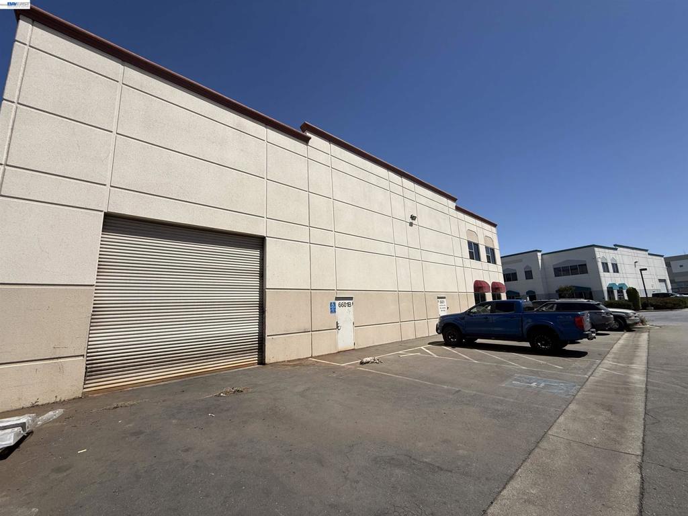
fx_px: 278
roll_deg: +2.7
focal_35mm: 14
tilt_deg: +11.3
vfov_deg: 85.7
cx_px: 344
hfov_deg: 102.1
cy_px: 258
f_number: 2.2
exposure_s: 1/5155
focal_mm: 2.22
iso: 50
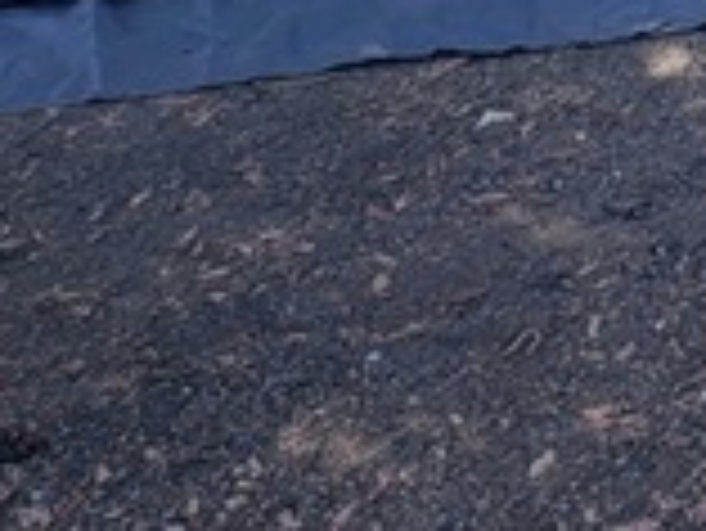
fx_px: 2858
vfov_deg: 9.5
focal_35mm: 140
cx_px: 1381
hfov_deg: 12.5
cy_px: -734
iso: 50
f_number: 2.4
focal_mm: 4.3
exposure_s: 1/177
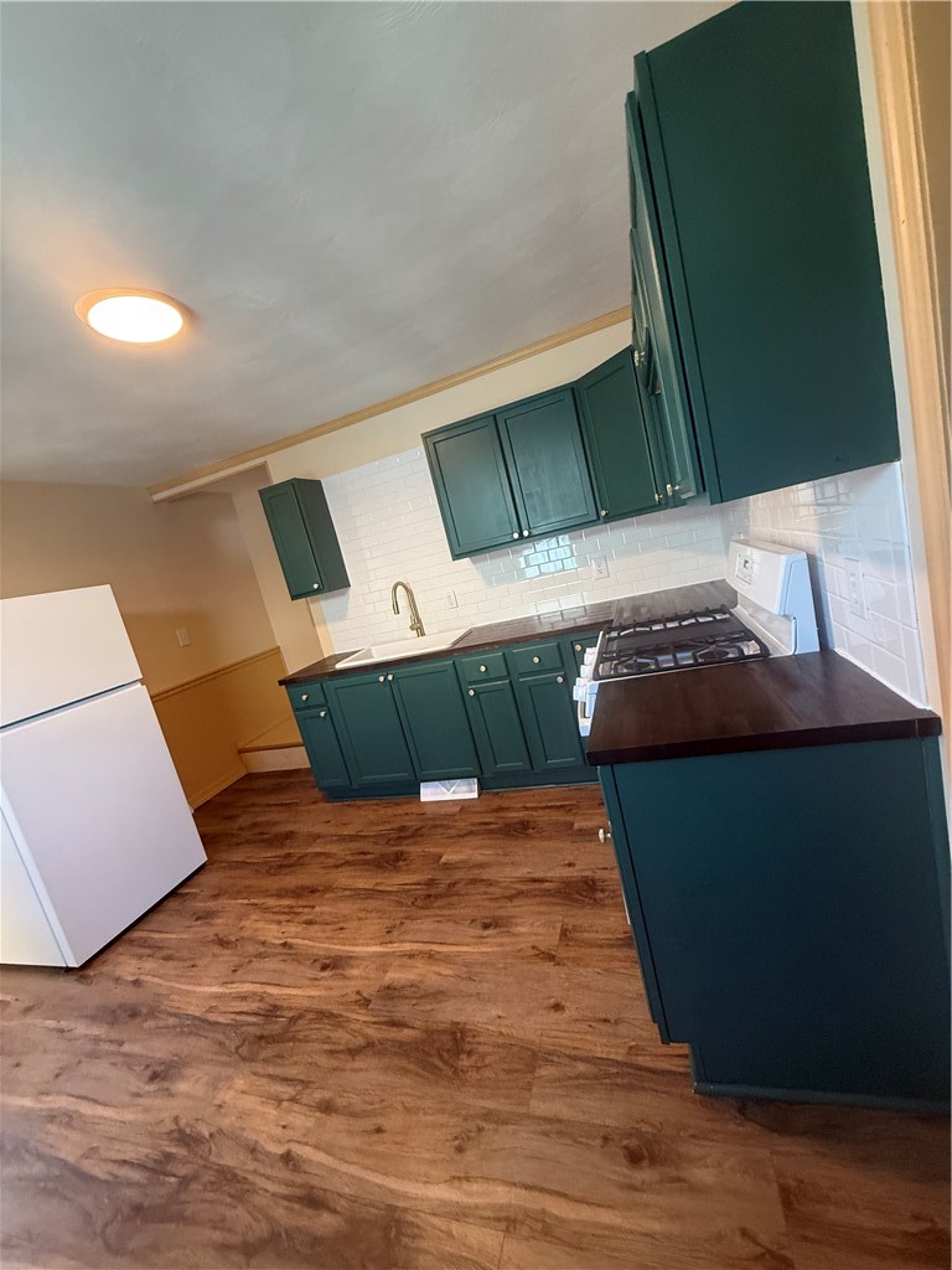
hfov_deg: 85.7
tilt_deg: -6.7
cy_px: 635
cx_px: 476
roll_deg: +13.1
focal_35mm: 14
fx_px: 513
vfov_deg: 102.1
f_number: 2.2
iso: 400
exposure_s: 1/81
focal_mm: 2.22
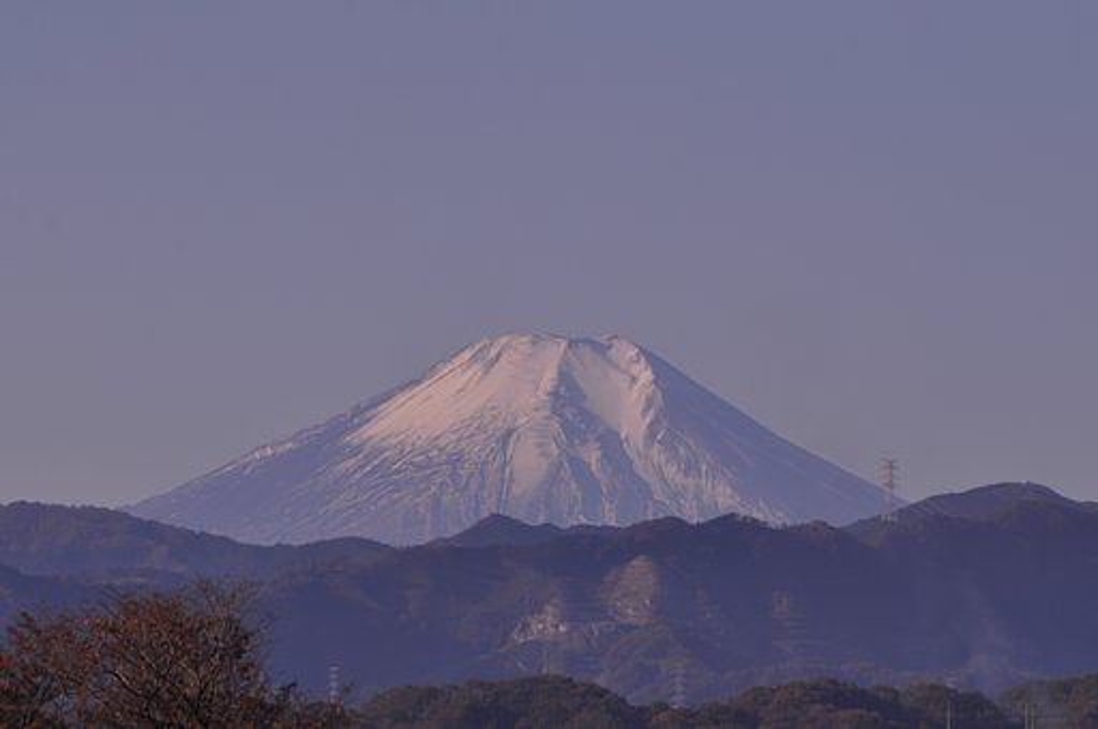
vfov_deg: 3.2
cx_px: 549
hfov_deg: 4.7
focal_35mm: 435
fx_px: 13251
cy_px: 364
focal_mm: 290
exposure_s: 1/1000
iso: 200
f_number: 11
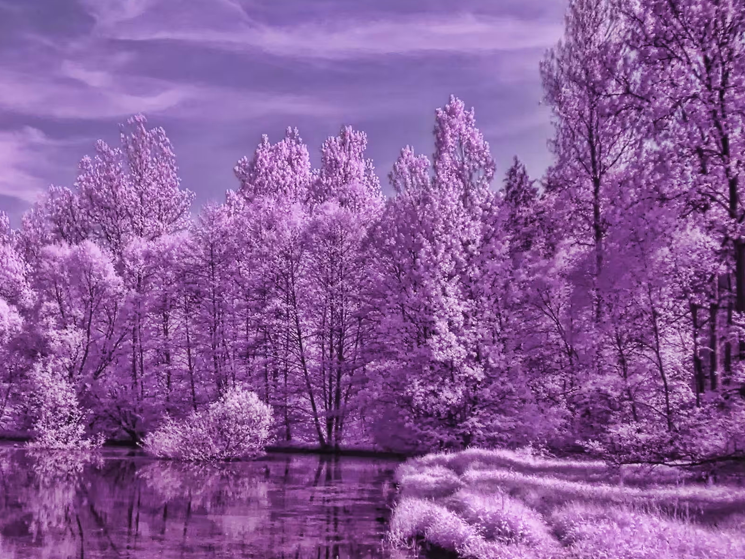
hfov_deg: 38.8
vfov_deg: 29.6
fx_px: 1055
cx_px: 298
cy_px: 325
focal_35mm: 49
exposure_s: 1/350
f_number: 6.7
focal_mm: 6
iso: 50
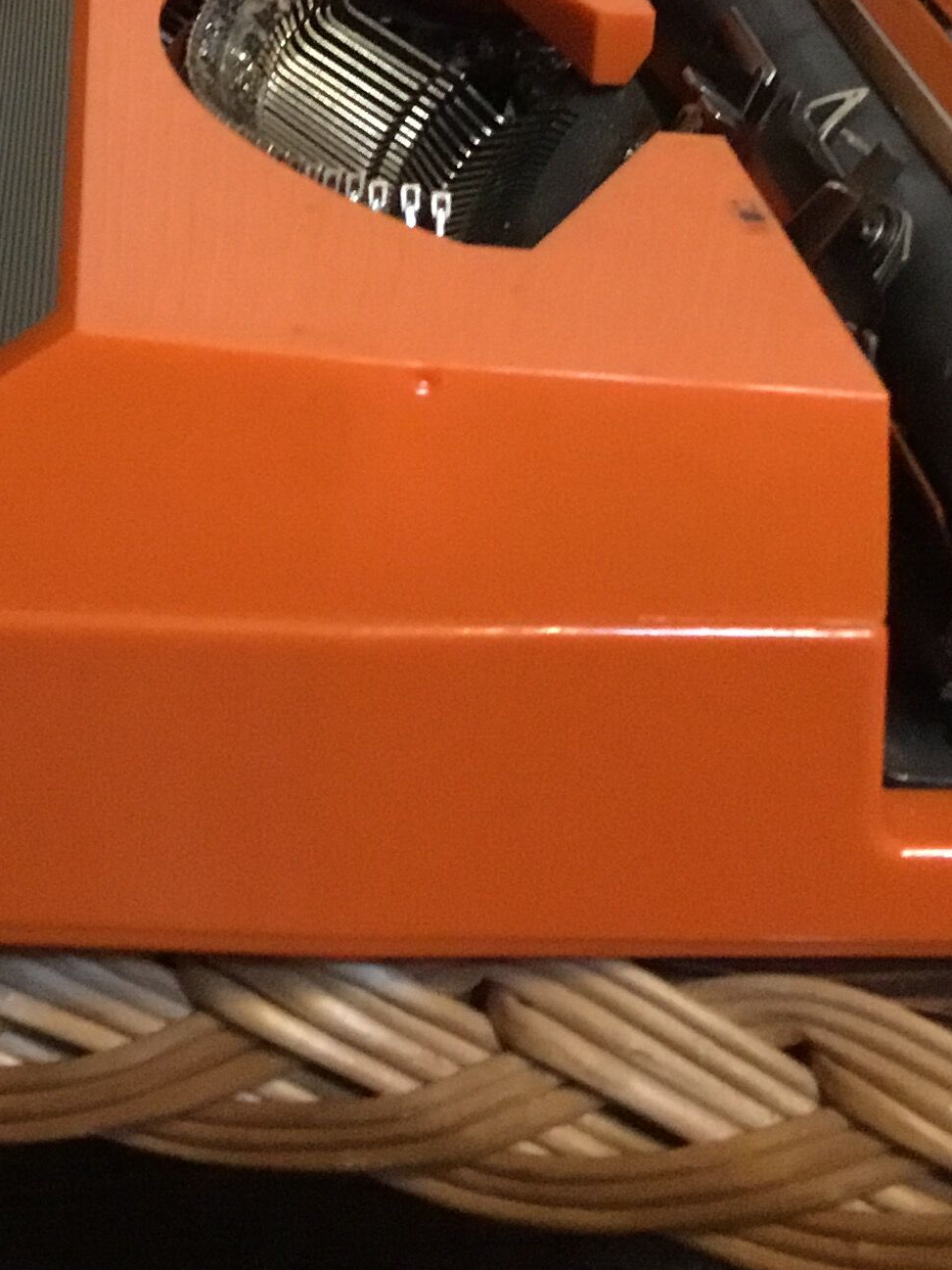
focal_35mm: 78
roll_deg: +0.2
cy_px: 122
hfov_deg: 18.8
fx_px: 2860
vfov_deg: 24.3
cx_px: 259
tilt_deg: -14.4
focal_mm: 3.3
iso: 500
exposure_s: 1/17
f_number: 2.4
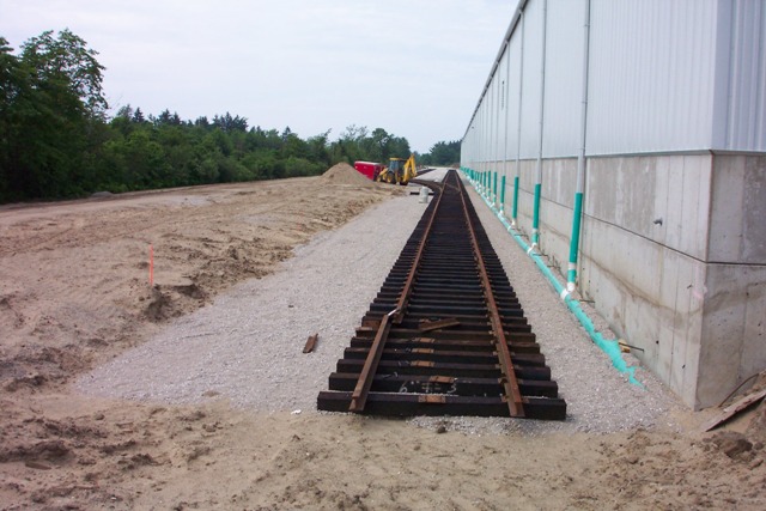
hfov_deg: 54.4
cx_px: 383
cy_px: 256
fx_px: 745
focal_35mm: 35
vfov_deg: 37.9
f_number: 9.5
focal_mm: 7.5
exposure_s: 1/180
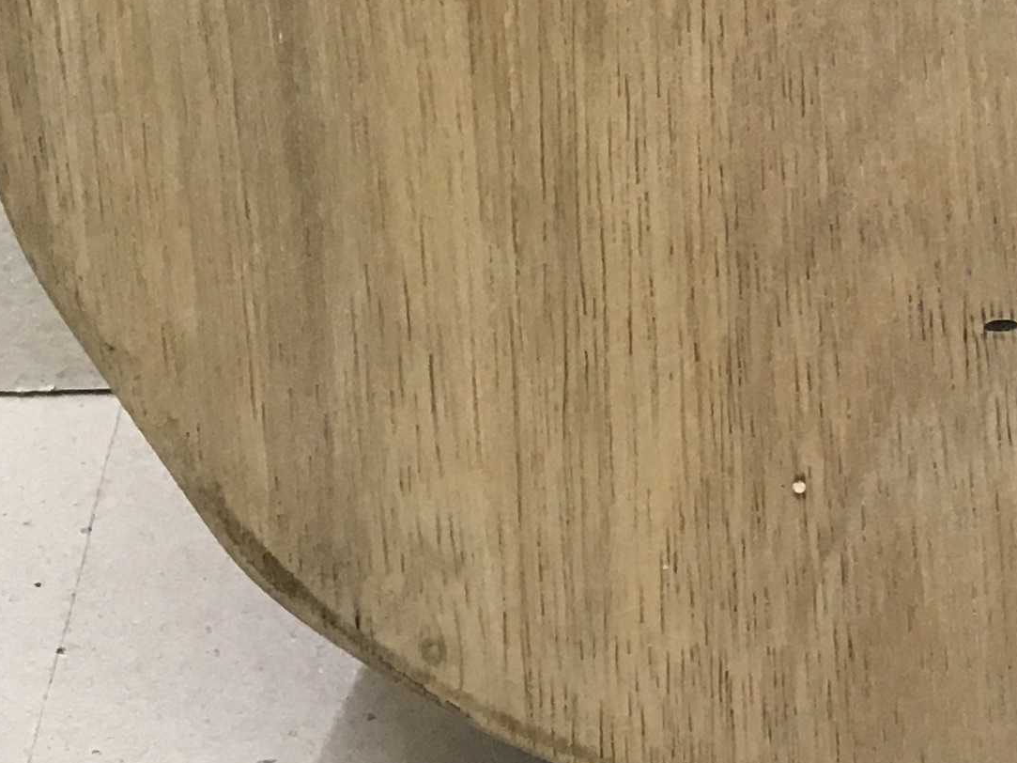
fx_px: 3173
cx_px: 1692
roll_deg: -2.3
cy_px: -253
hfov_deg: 16.1
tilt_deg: -23.1
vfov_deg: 13.2
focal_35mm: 108
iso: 100
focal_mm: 4.15
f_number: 2.2
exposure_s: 1/33
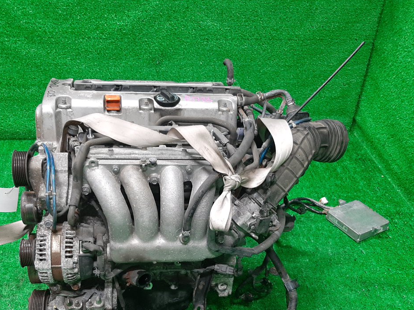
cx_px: 194
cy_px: 231
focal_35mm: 40
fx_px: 478
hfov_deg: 46.8
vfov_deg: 35.2
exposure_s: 1/50
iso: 162
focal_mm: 3.93
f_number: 1.7
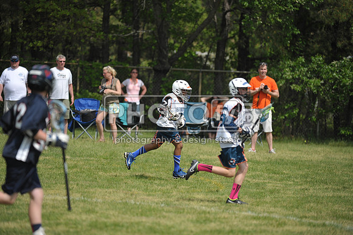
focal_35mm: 280
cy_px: 118
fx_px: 2744
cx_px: 176
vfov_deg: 4.9
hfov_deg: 7.4
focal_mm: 280
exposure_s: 1/5000
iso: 640
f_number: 4
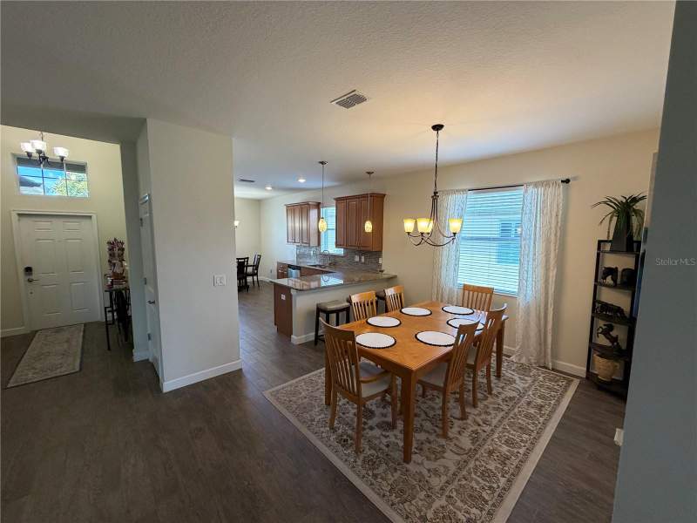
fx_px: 282
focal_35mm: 14
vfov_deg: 85.7
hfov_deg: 102.1
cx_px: 348
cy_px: 262
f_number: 2.2
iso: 250
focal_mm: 2.22
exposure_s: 1/120
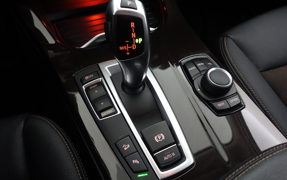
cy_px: 87
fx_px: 196
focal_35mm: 25
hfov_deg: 72.5
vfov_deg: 49.3
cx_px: 146
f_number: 2.5
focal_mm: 8.8
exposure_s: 1/25
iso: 1000
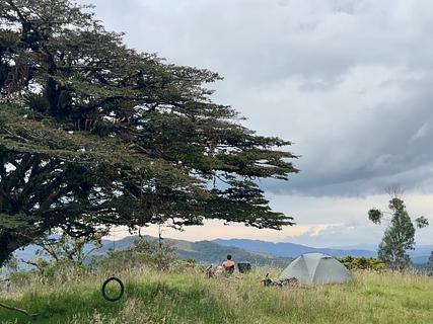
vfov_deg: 30.3
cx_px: 216
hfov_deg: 39.7
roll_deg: +0.4
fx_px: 600
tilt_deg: +7.2
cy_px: 162
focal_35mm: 48
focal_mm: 6.86
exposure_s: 1/1783
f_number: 1.78
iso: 64
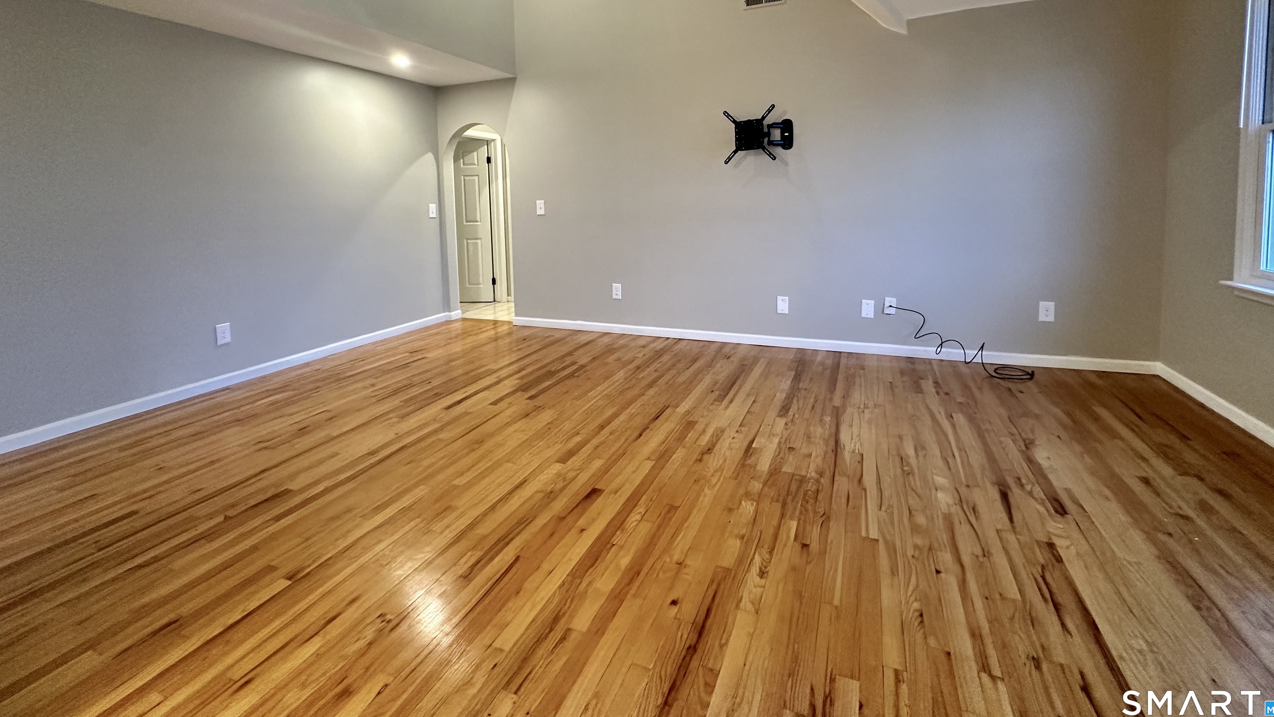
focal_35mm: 16
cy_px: 224
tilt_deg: -2.8
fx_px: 541
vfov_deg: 64.9
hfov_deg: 99.4
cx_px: 653
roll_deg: +1.1
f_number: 2.2
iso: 250
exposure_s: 1/60
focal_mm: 2.22
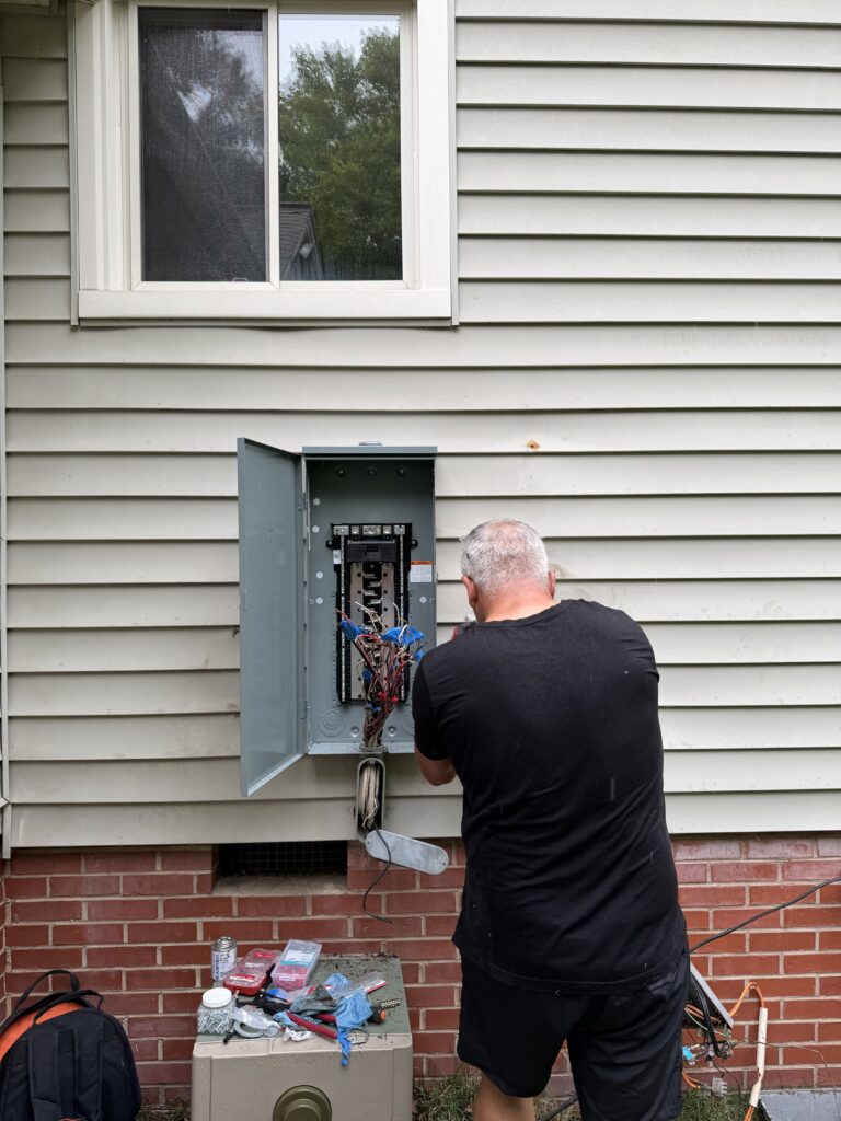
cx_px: 420
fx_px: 777
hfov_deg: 56.8
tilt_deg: +0.2
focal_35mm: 24
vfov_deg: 71.6
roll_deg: -0.4
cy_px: 560
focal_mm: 6.76
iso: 80
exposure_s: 1/403
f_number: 1.78
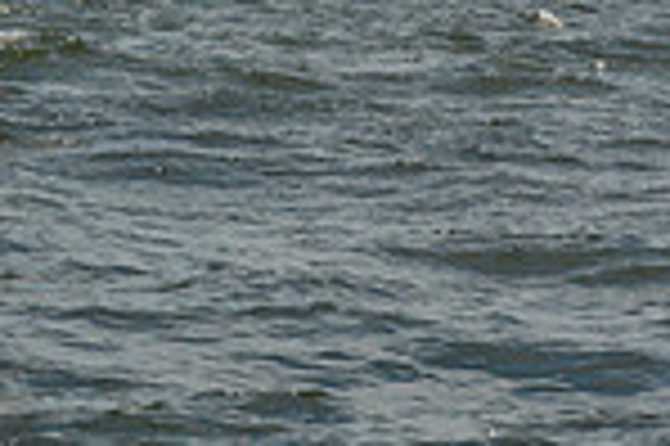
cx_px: -119
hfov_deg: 7.5
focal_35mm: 273
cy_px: -856
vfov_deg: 4.8
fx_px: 5075
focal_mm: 70
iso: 280
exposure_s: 1/1600
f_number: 10
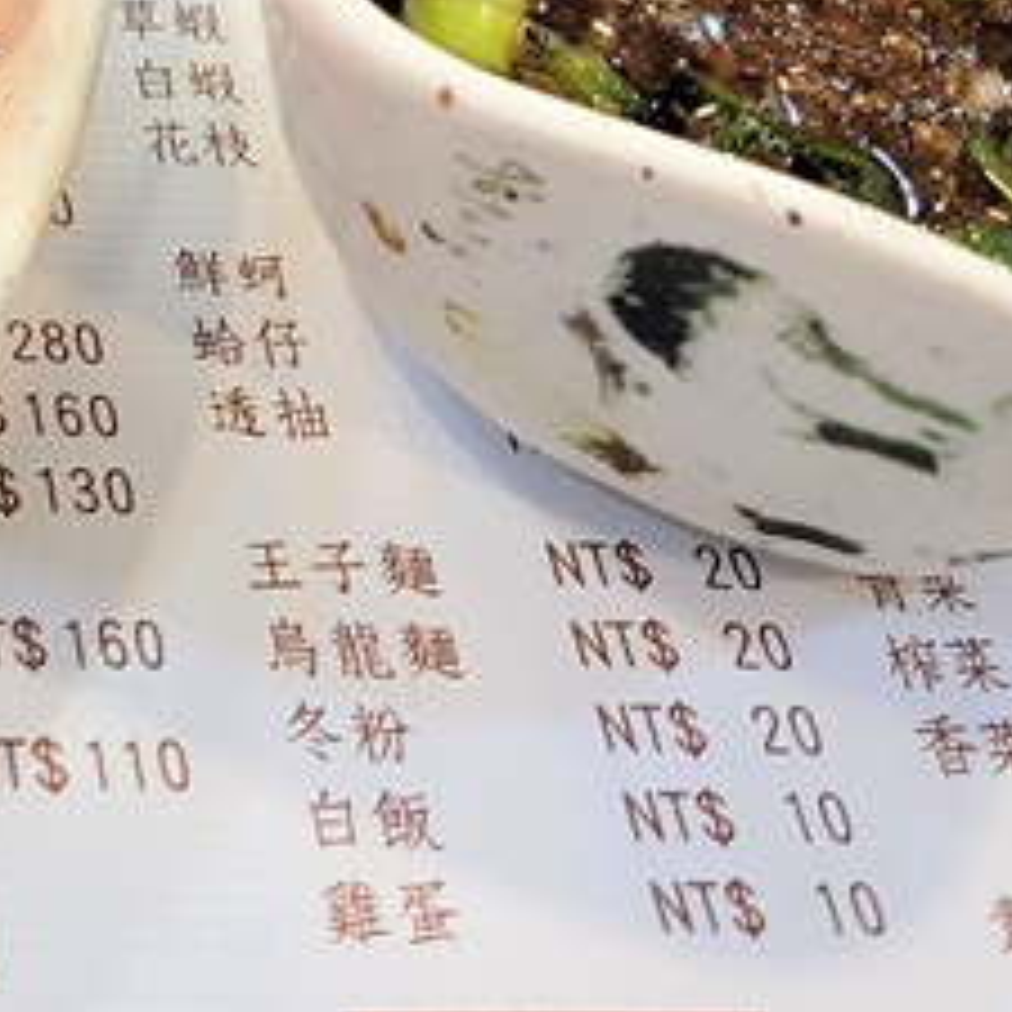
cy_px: -450
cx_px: -364
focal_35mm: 102
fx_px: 3374
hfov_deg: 16.0
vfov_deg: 15.8
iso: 64
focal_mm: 5.4
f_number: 1.8
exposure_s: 1/120
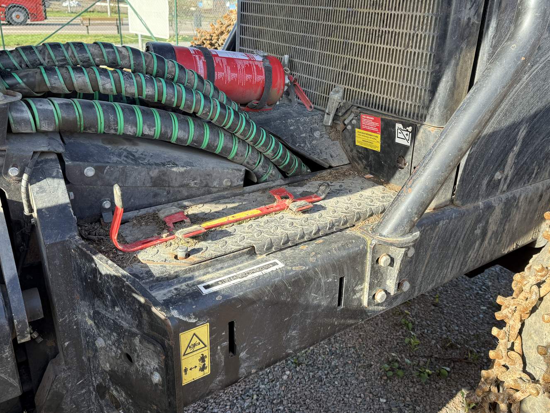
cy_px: 176
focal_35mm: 29
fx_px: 461
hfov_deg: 61.5
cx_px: 305
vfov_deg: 48.1
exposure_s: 1/660
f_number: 1.78
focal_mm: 6.76
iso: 80
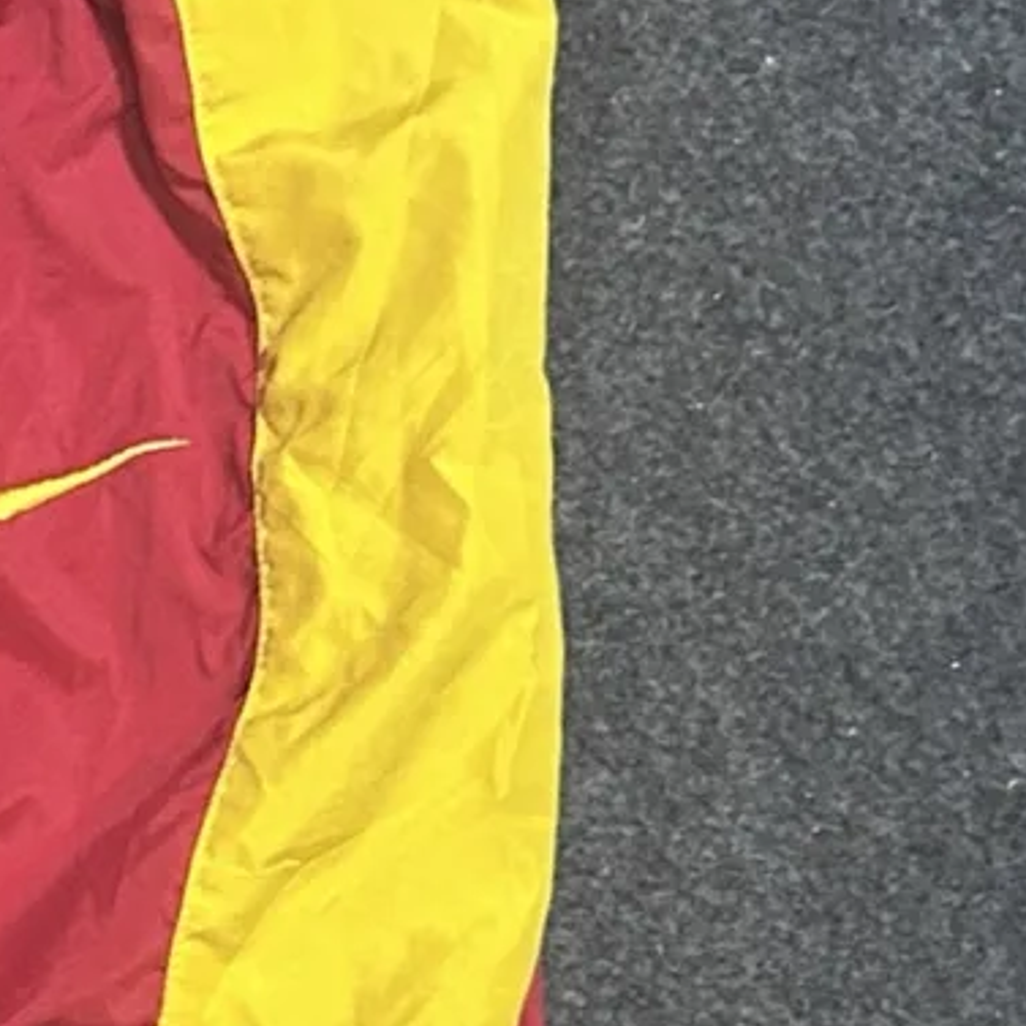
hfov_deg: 10.5
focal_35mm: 156
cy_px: 1369
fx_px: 5231
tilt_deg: -61.8
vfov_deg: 10.9
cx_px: -811
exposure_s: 1/50
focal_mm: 5.7
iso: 200
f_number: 1.5
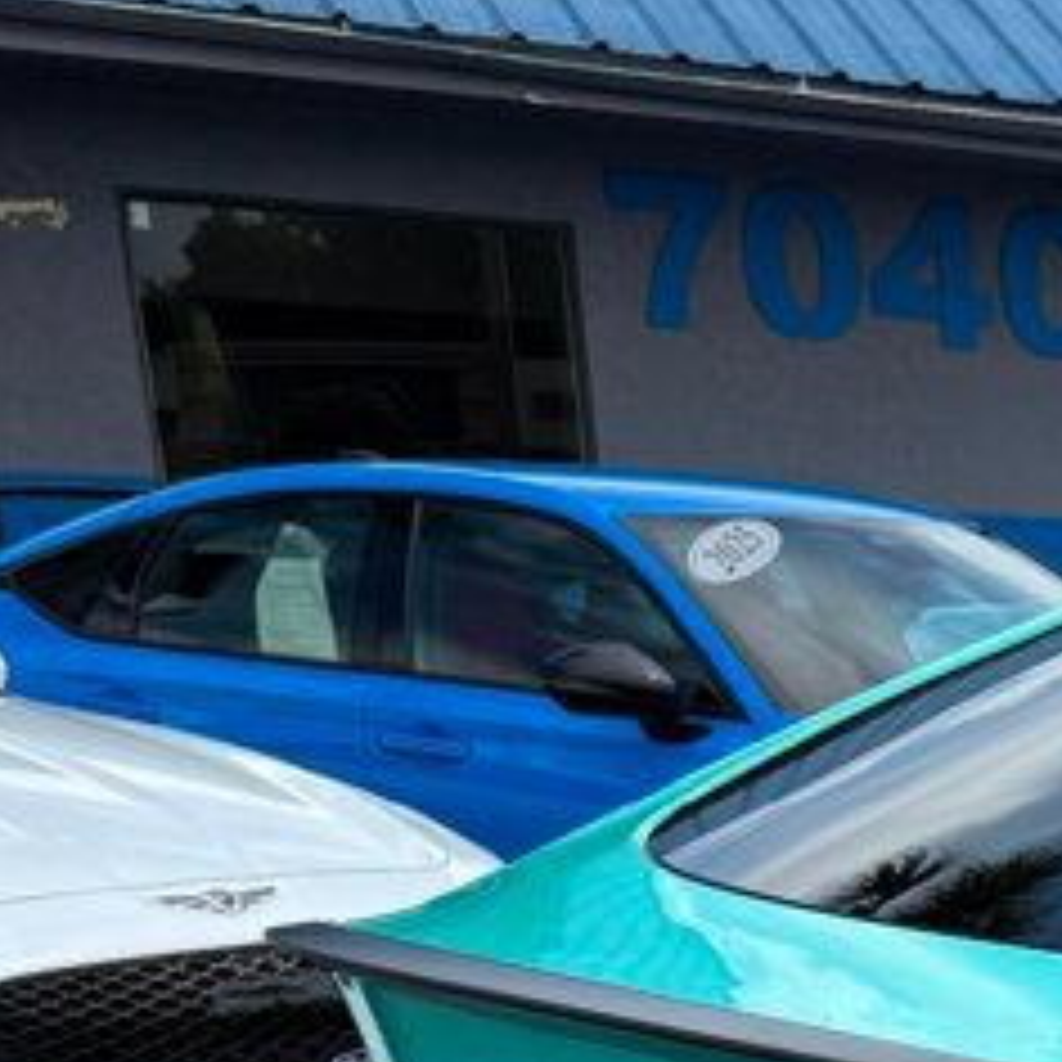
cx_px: 2151
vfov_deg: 16.7
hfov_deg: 15.1
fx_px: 3193
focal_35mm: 92
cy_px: 1706
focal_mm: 6.76
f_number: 1.78
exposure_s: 1/4673
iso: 80
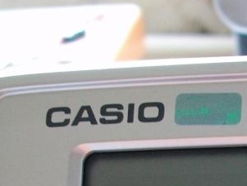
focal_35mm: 108
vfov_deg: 13.0
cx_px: 341
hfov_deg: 16.9
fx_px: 772
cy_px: 279
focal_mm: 5.7
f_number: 2.9
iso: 200
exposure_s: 1/27.8
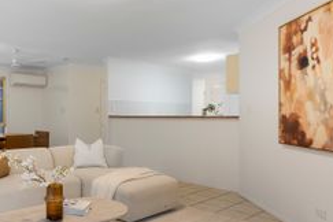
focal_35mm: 31
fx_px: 287
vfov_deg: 42.3
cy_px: 117
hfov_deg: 56.2
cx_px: 70
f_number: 7.1
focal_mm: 16
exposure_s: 1/2.5
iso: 800
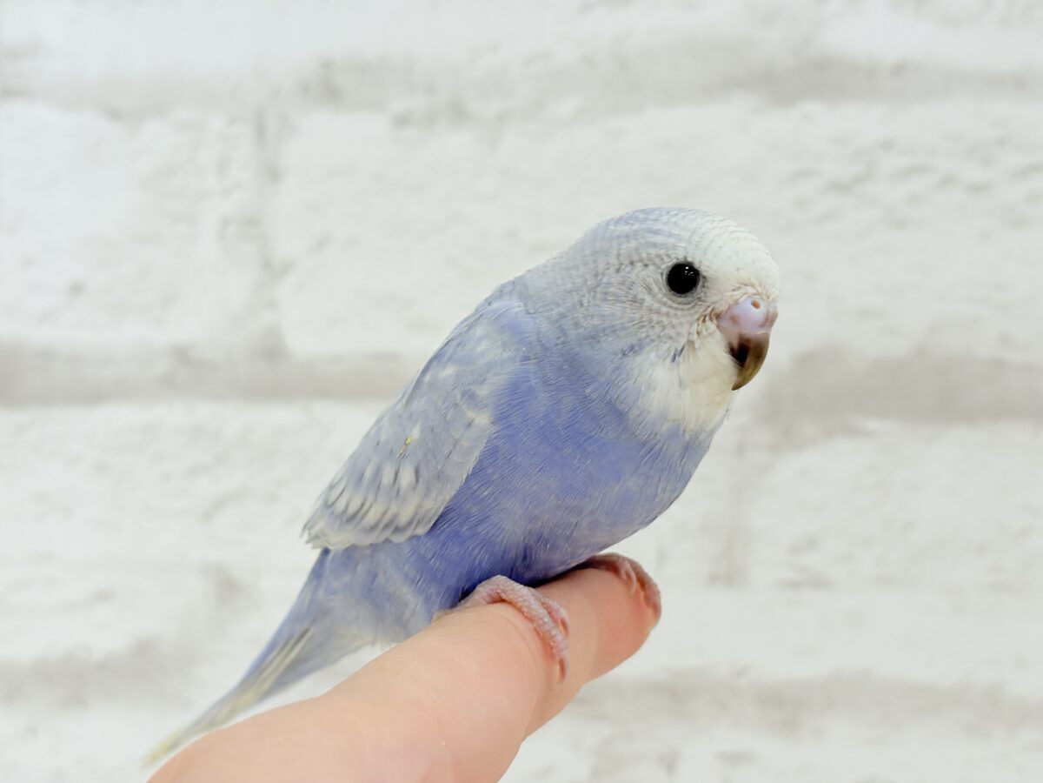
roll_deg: -0.1
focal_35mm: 52
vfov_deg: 28.0
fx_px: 1567
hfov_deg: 36.8
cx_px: 522
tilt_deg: +1.0
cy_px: 392
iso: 64
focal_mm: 5.96
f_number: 1.6
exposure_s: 1/100
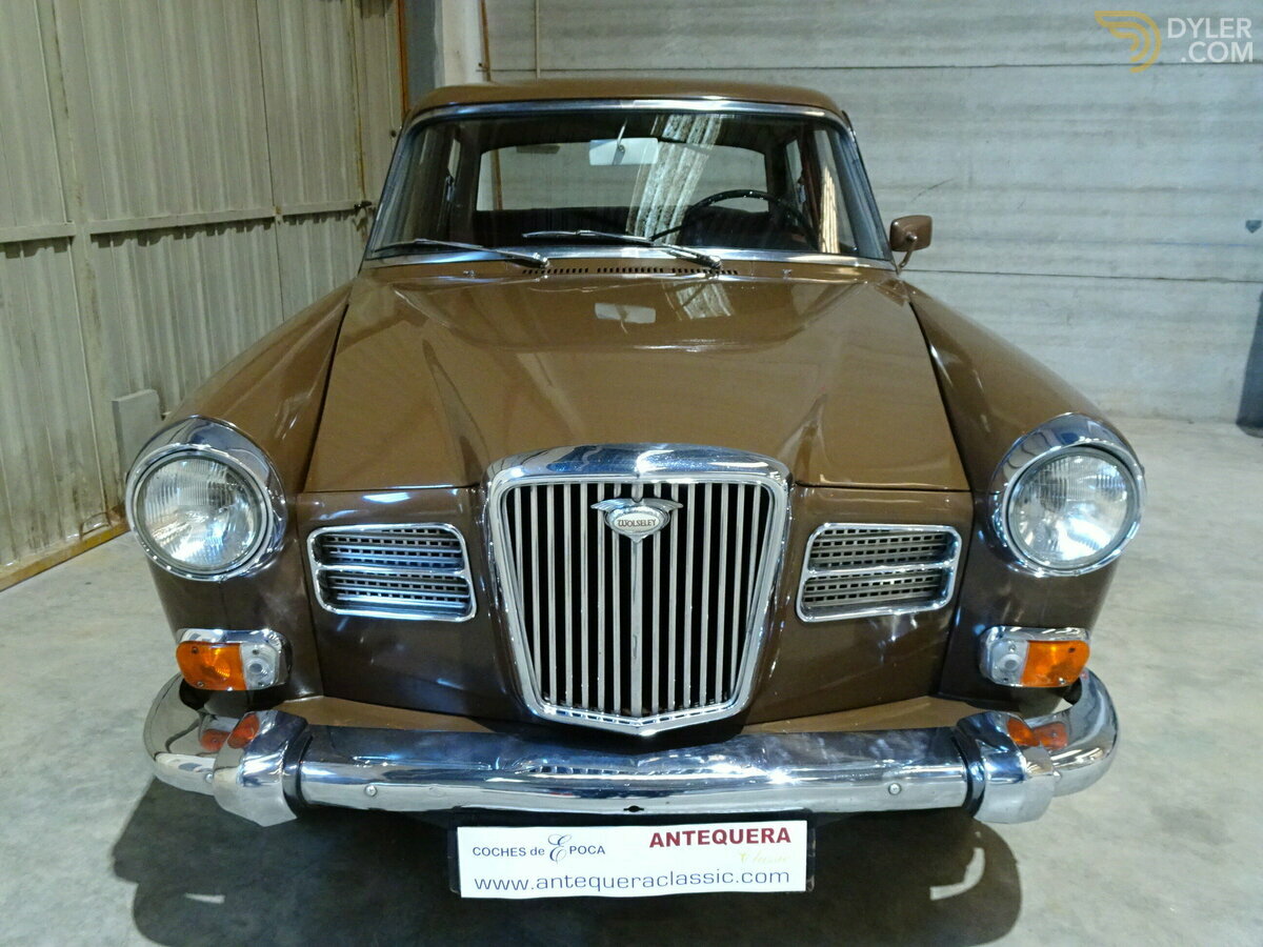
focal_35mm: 29
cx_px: 632
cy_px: 474
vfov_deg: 48.2
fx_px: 1058
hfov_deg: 61.7
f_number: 3.5
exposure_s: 1/8
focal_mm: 4.92
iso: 800
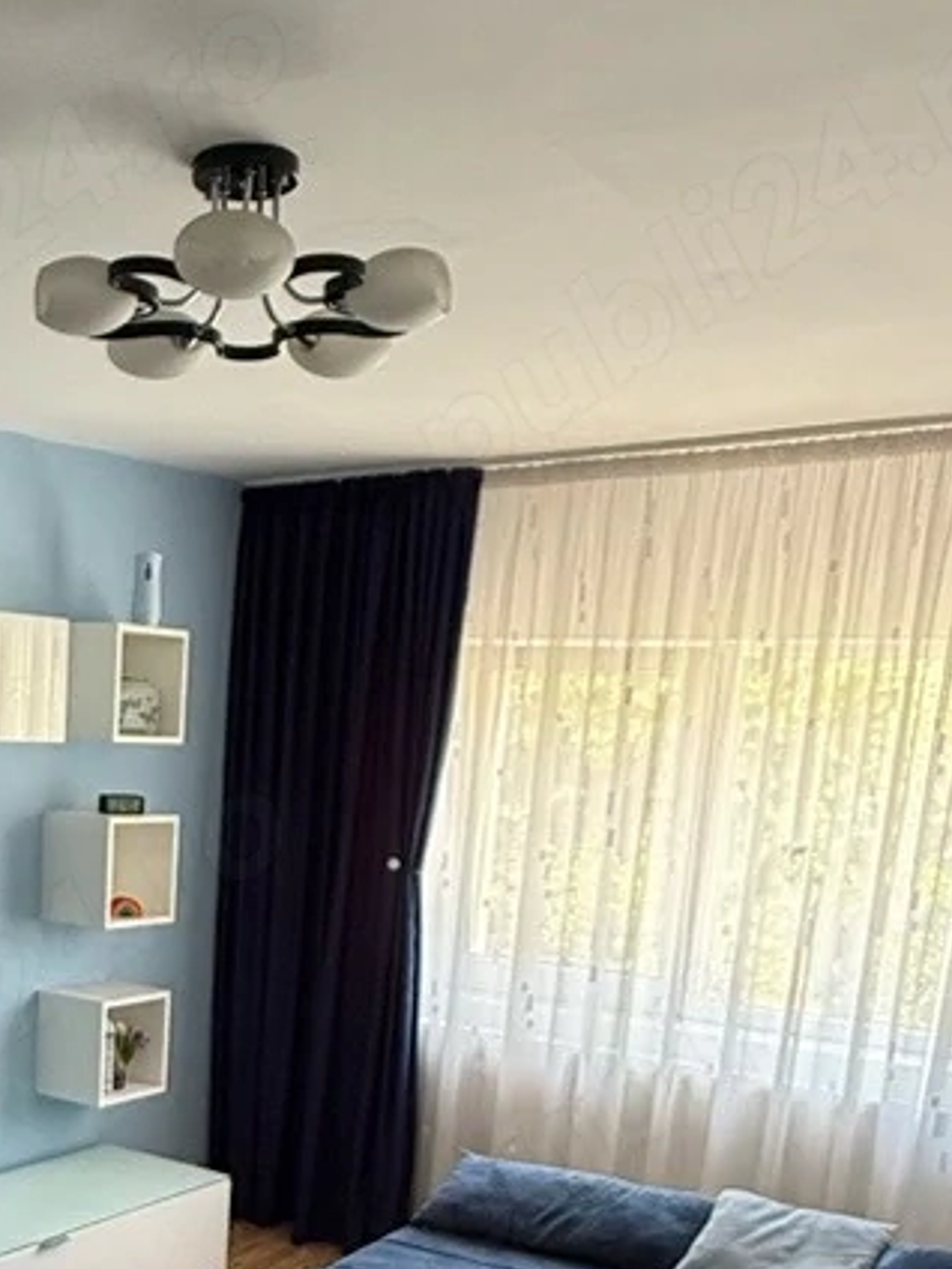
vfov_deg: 39.7
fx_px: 1613
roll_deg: -2.8
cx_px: 162
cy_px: 1146
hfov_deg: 31.8
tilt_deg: -14.9
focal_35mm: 44
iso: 320
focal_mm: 2.22
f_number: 2.2
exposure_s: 1/95
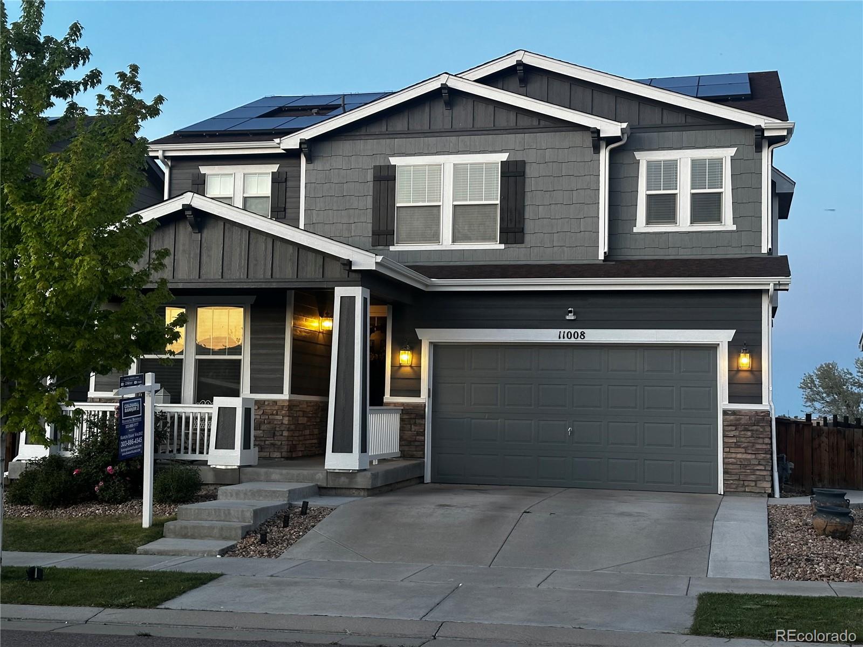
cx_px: 432
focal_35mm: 48
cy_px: 324
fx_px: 1197
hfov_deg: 39.7
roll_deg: -1.4
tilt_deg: +4.8
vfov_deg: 30.3
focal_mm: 6.86
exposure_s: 1/60
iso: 160
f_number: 1.78
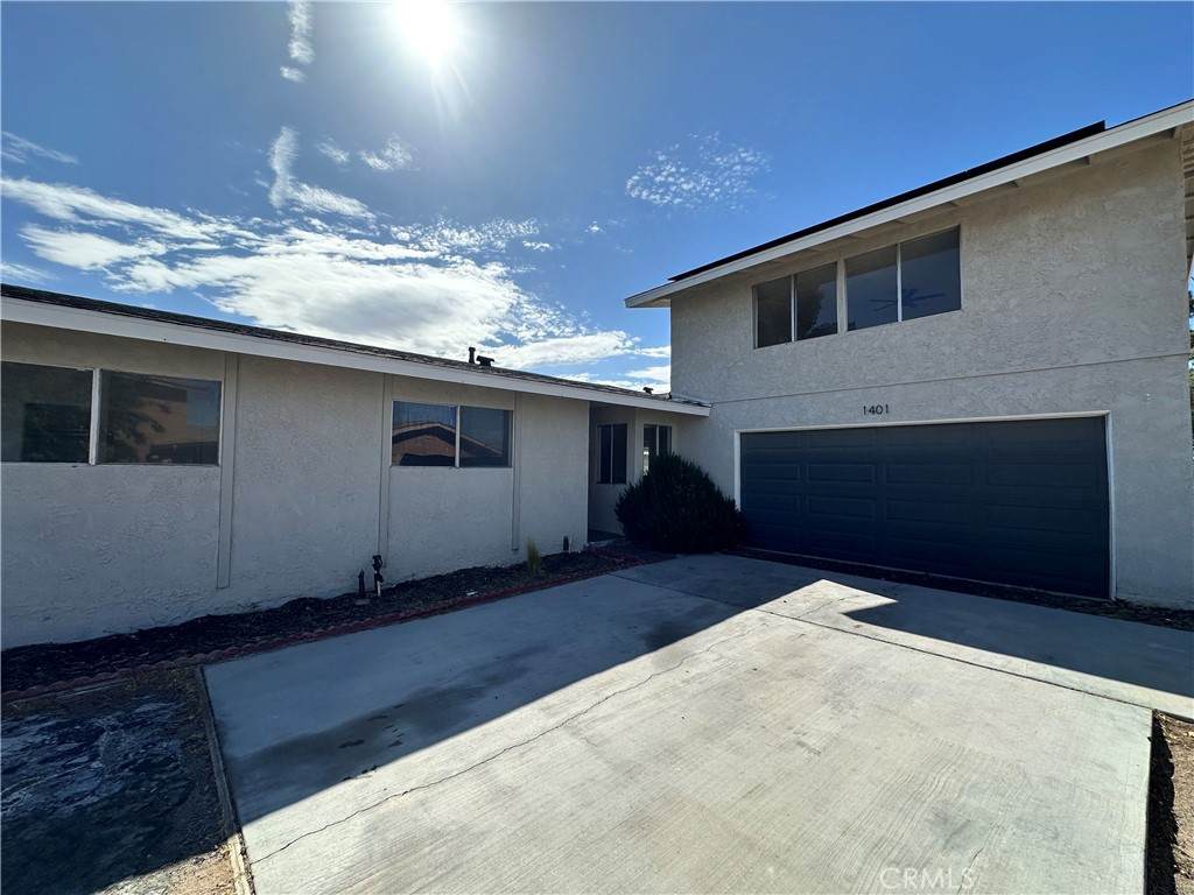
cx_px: 597
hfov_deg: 102.1
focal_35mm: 14
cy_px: 448
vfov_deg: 85.7
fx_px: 483
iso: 50
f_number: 2.2
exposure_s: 1/2618
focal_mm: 2.22
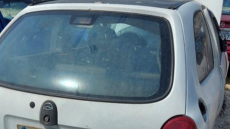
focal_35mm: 48
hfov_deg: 42.9
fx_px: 293
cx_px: 106
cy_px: 113
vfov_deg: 24.3
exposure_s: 1/1912
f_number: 1.8
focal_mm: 5.23
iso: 32
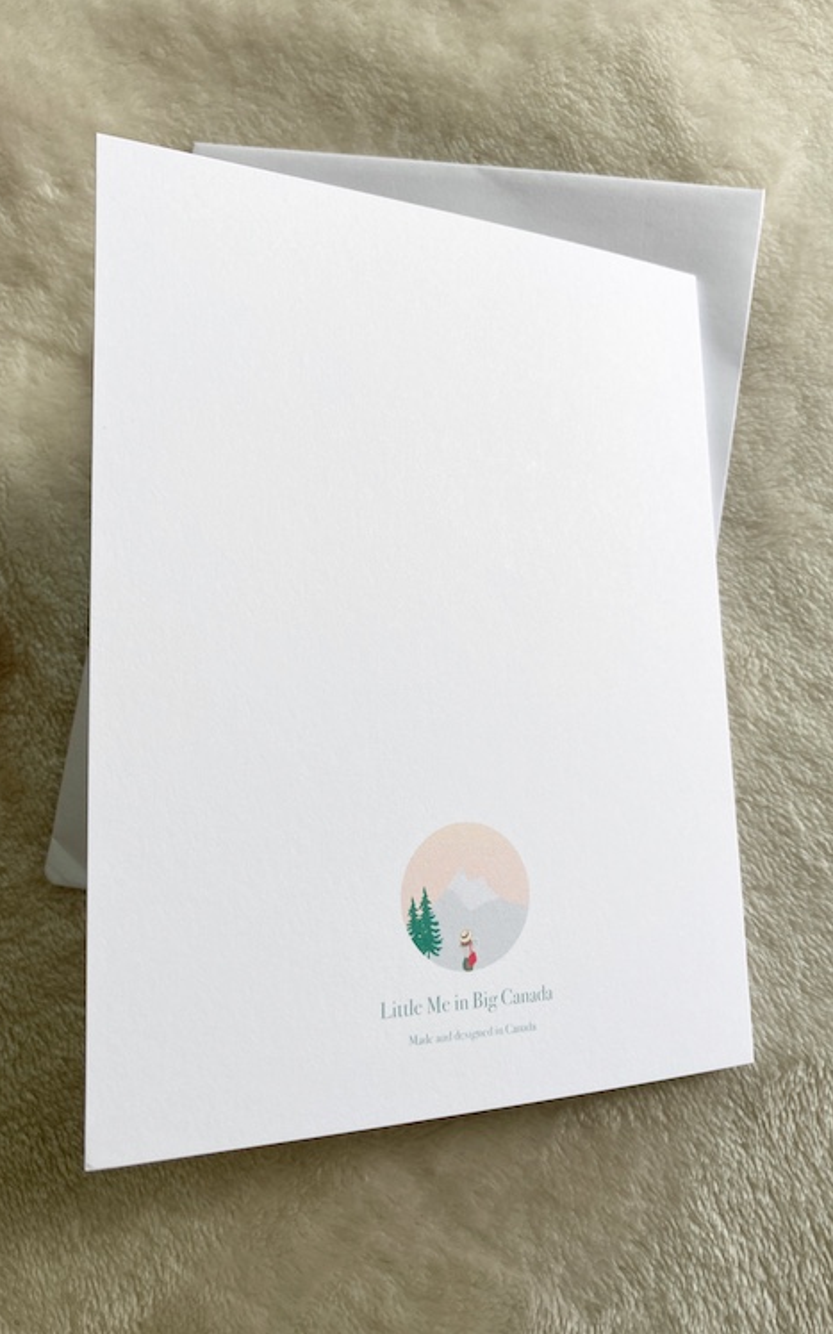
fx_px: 1091
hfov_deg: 41.8
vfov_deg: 62.9
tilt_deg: -78.8
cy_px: 671
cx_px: 458
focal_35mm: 30
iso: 20
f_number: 1.8
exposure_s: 1/407
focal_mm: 3.99
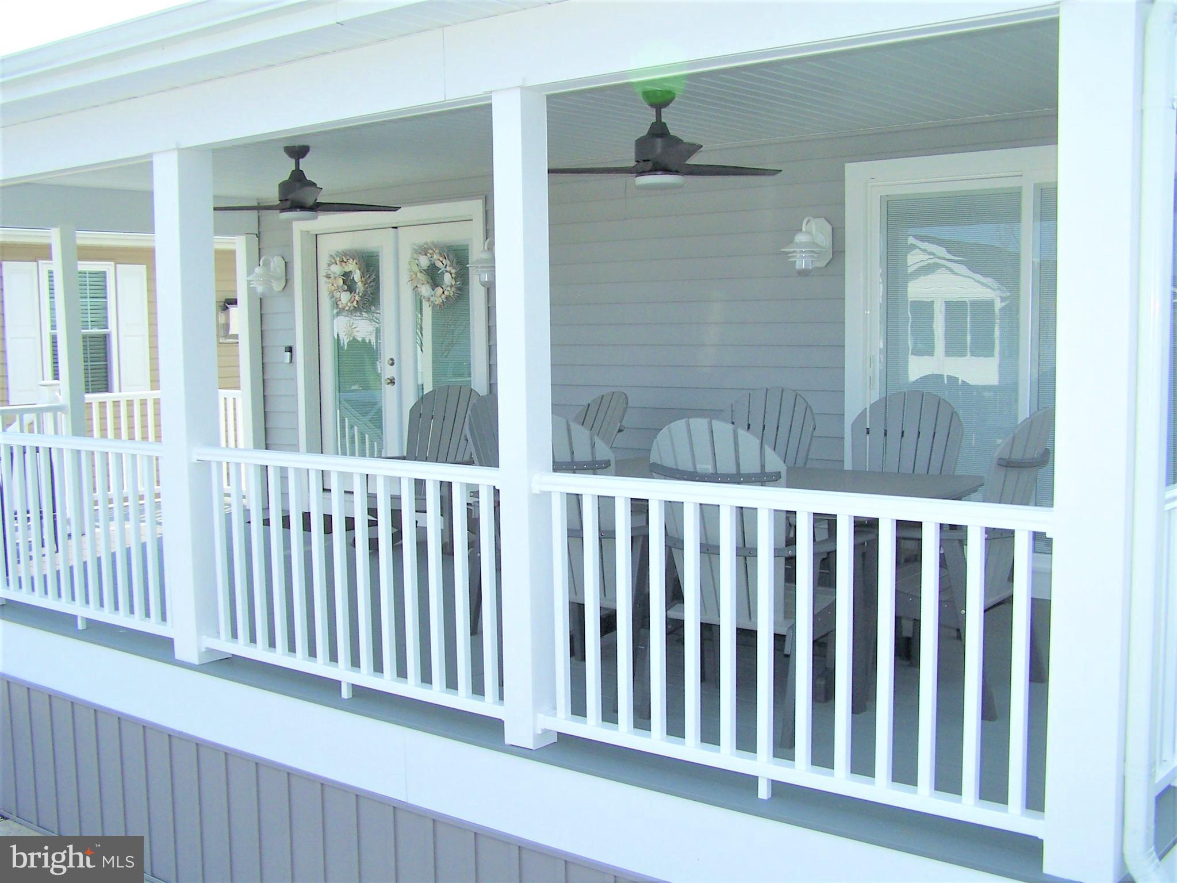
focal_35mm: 38
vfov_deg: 37.7
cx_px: 588
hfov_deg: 49.0
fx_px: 1292
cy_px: 442
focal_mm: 6.3
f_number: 4
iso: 80
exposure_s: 1/500
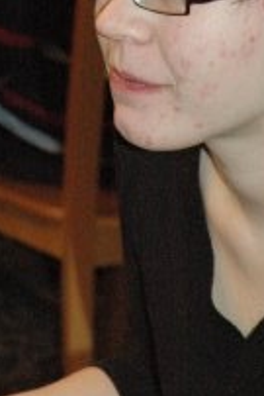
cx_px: 129
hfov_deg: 5.1
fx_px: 2943
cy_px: 118
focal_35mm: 268
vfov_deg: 7.7
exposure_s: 1/60
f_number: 5
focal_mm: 60
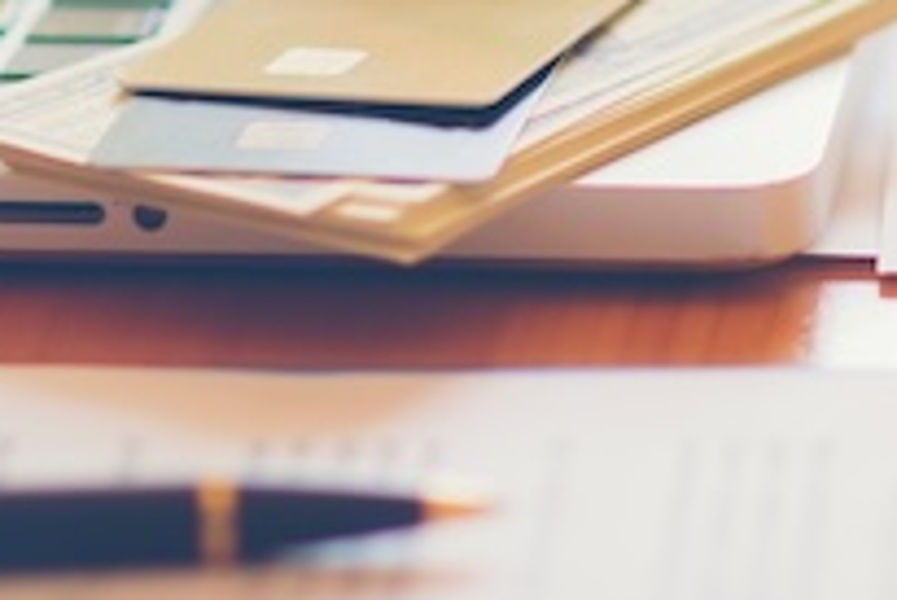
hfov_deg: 6.2
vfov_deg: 4.1
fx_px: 8253
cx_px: 634
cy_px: -197
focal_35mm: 331
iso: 160
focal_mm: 85
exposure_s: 1/125
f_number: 1.8
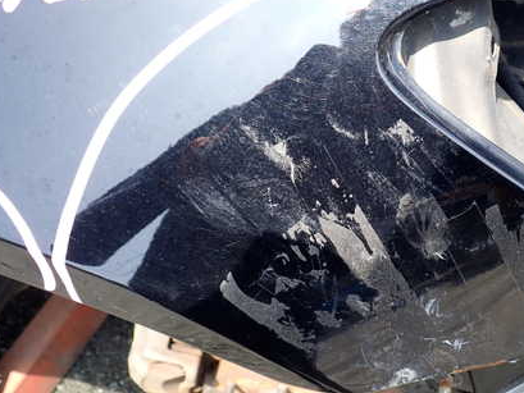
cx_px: 347
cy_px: 179
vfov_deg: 32.9
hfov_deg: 42.4
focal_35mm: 44
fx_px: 666
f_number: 3.2
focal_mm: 5.4
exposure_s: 1/125
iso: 100
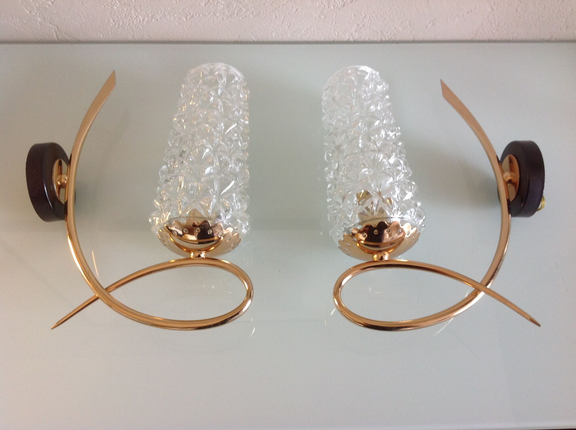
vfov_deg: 40.6
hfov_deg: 52.7
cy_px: 215
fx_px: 582
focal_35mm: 35
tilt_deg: -66.3
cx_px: 288
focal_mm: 4.28
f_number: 2.4
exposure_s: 1/15
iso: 80
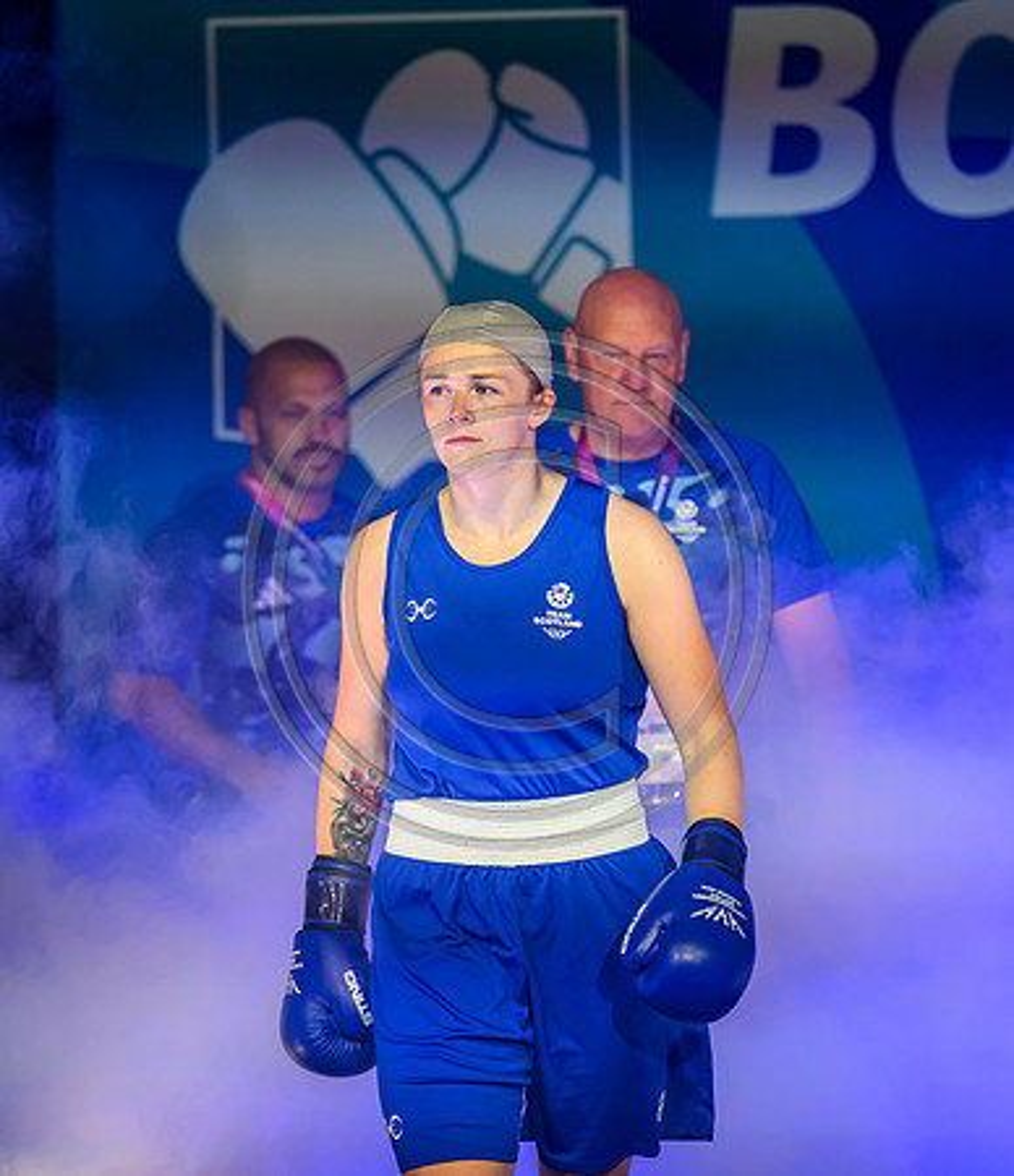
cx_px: 540
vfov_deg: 6.7
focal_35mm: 282
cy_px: 594
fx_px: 10109
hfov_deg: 5.7
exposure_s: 1/2000
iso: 2000
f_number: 3.2
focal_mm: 200
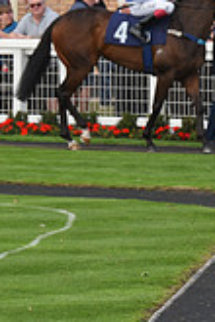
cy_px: 97
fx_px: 4085
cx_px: 514
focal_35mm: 456
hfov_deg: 3.0
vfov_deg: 4.5
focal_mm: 130
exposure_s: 1/250
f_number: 11
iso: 400
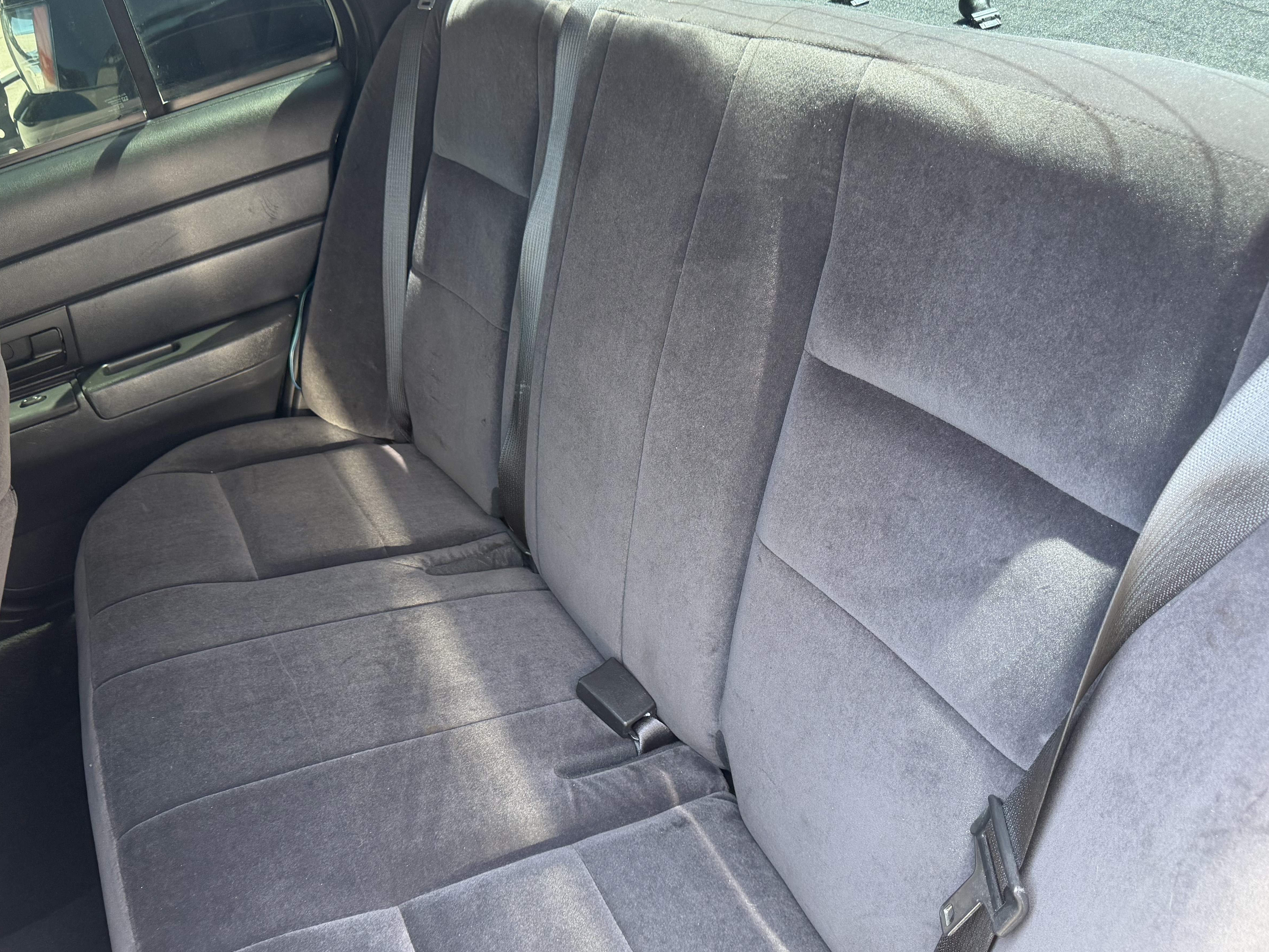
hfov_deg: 61.7
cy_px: 479
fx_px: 1063
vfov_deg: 48.2
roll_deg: +10.5
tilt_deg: -32.4
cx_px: 632
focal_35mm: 29
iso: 200
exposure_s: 1/94
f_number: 1.78
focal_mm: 6.76
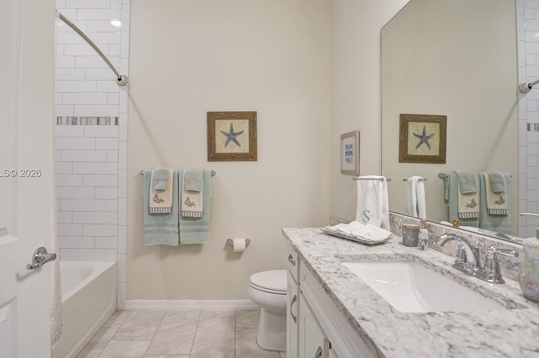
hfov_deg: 93.0
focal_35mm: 17
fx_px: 254
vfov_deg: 70.4
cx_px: 240
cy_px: 174
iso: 1250
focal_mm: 14
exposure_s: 1/250
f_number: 2.8
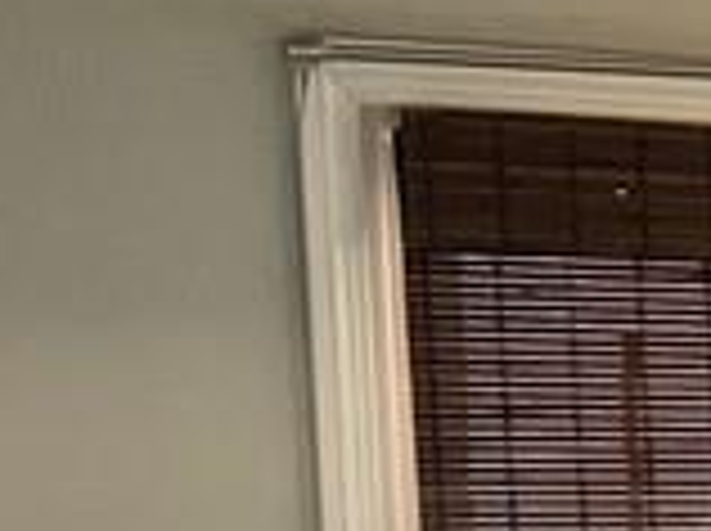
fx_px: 3466
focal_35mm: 169
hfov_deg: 10.5
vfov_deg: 8.3
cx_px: 1548
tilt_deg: -12.8
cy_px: 1058
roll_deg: -1.8
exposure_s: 1/60
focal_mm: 5.7
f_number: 1.5
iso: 500
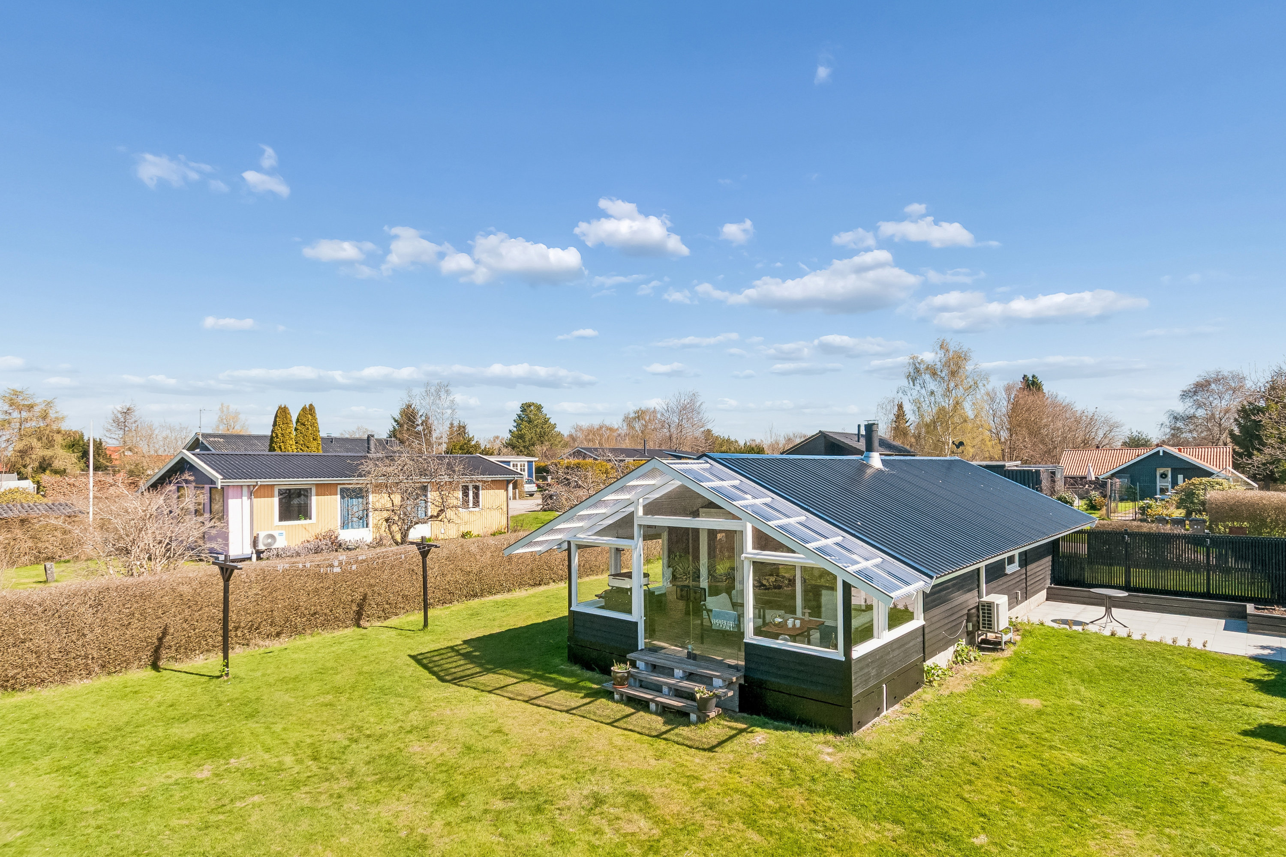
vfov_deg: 67.4
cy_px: 428
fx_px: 643
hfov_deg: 90.0
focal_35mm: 18
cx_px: 643
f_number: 10
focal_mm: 12
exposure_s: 1/500
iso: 400
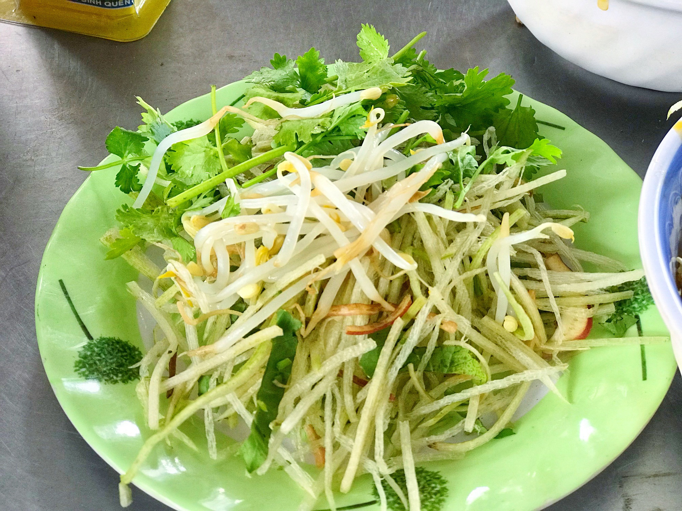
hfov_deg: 33.8
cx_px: 341
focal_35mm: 57
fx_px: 1123
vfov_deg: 25.7
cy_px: 256
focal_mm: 6.6
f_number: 2.8
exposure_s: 1/50
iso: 100
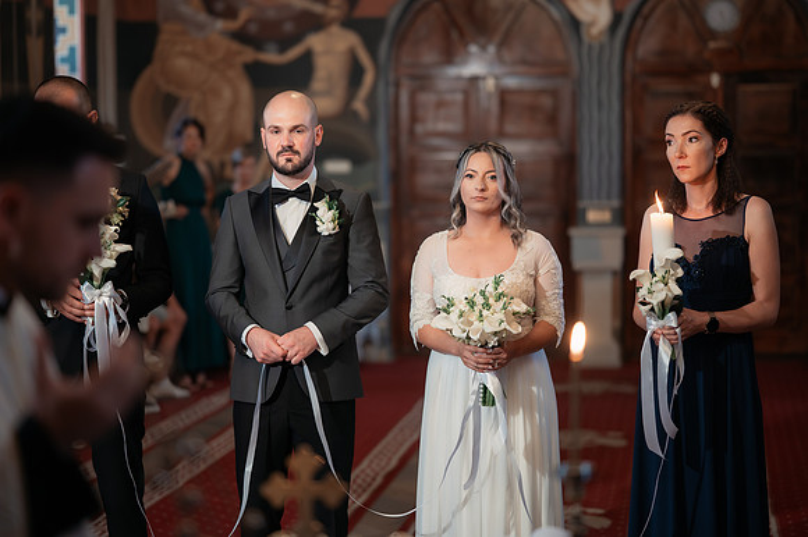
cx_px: 404
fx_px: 1907
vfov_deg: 16.1
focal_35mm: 85
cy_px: 268
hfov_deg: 23.9
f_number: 1.8
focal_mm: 85
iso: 1600
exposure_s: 1/200
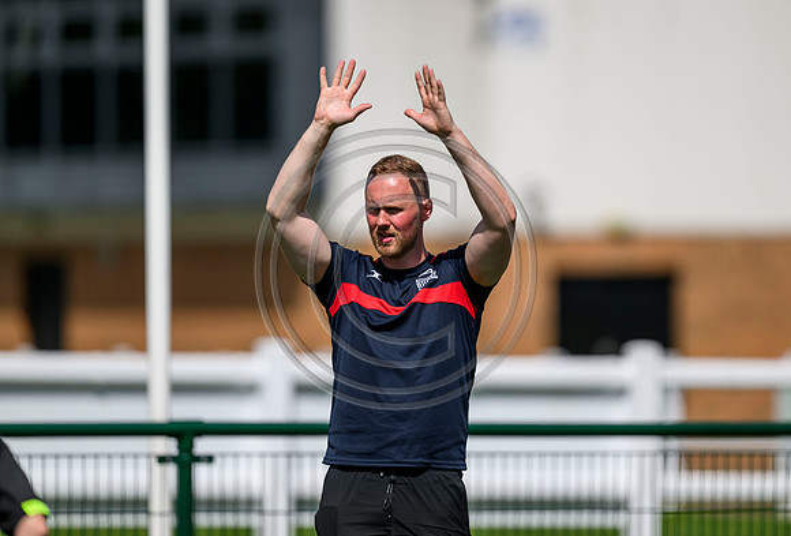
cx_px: 402
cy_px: 268
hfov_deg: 5.1
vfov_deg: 3.4
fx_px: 8934
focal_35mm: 405
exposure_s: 1/6400
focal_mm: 400
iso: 250
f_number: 3.2
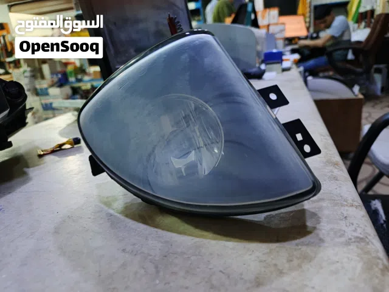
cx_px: 194
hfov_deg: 73.9
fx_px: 258
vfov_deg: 58.9
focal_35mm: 23
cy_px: 146
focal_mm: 5.89
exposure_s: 1/33.3
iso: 2705
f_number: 1.8
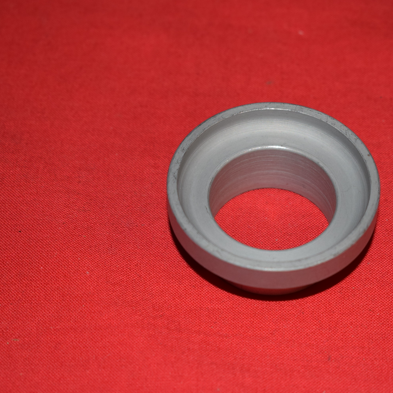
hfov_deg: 16.5
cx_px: 237
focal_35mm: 106
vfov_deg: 16.5
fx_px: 1357
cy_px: 197
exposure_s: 1/125
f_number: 5.6
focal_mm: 55
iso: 640
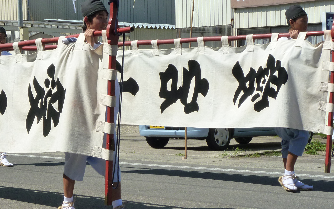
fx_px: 819
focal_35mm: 90
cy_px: 99
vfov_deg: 14.5
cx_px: 83
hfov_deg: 22.8
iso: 125
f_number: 5.6
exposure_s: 1/400
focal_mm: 8.5
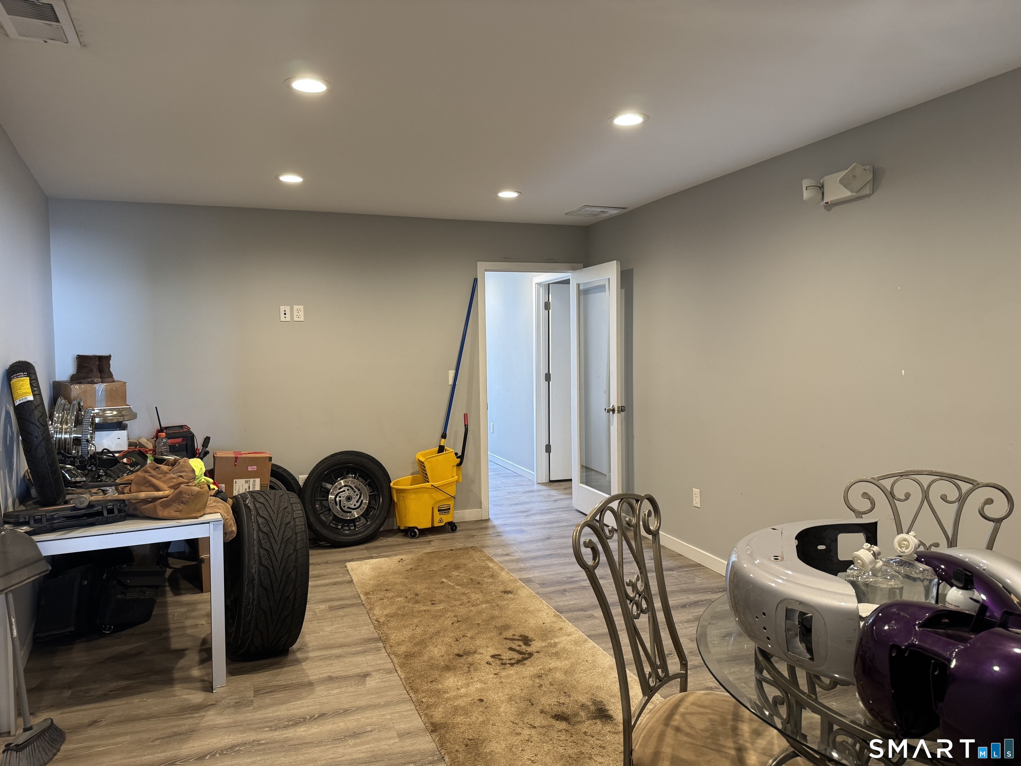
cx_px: 510
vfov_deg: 56.8
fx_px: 708
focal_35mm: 24
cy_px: 383
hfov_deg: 71.6
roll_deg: -0.1
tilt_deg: -3.1
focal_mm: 6.76
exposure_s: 1/60
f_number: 1.78
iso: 200
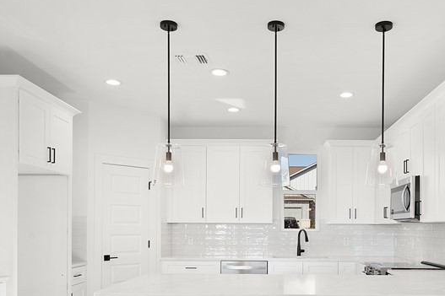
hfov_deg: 53.9
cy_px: 226
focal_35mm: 35
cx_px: 275
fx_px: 432
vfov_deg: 36.8
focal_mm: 17
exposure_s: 1/5
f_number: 10
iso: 100
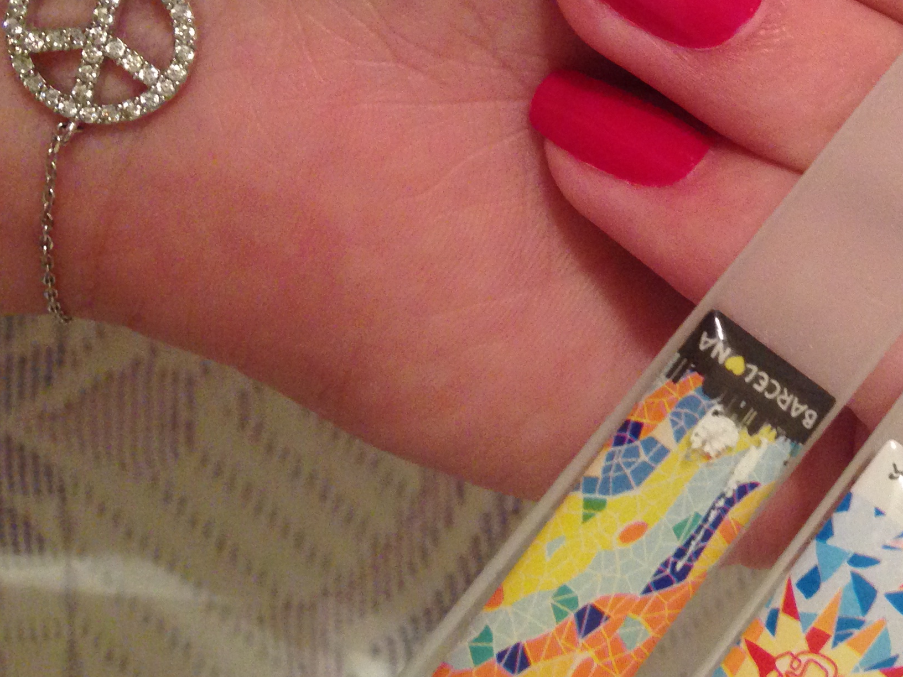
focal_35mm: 66
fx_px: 1722
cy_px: 43
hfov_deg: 27.7
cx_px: 900
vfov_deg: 21.7
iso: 250
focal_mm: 4.12
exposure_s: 1/20
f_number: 2.4
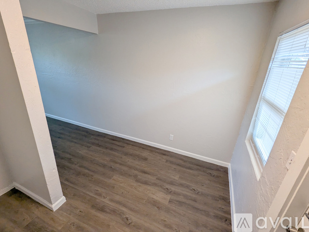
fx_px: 143
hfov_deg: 94.4
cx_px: 154
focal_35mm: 16
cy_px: 116
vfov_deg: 78.2
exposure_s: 1/39
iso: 49
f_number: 2.2
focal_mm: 2.35
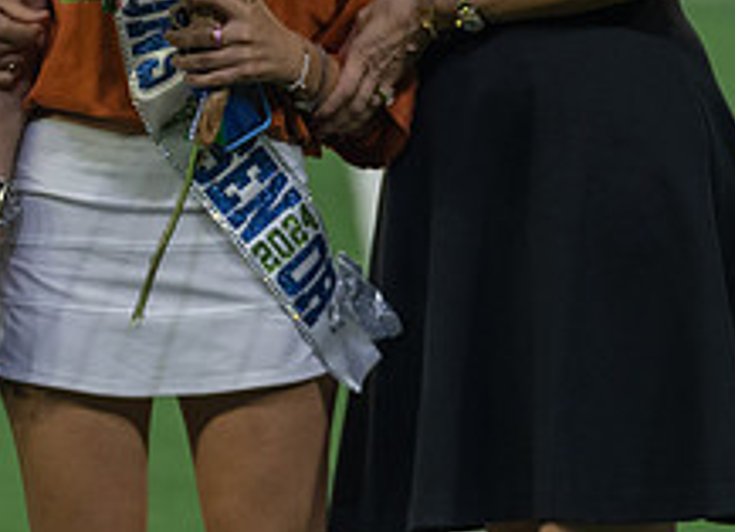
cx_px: 213
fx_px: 7254
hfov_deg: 5.8
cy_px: -147
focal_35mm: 346
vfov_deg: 4.2
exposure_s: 1/320
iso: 1000
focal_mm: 115
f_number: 2.8
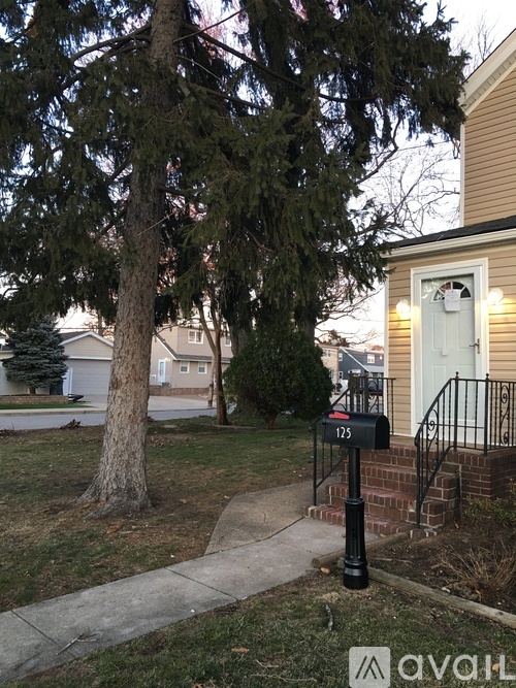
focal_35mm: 29
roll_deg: -1.0
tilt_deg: +5.9
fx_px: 577
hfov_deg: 48.2
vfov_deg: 61.7
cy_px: 344
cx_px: 258
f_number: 2.2
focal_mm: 4.15
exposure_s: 1/30
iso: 40
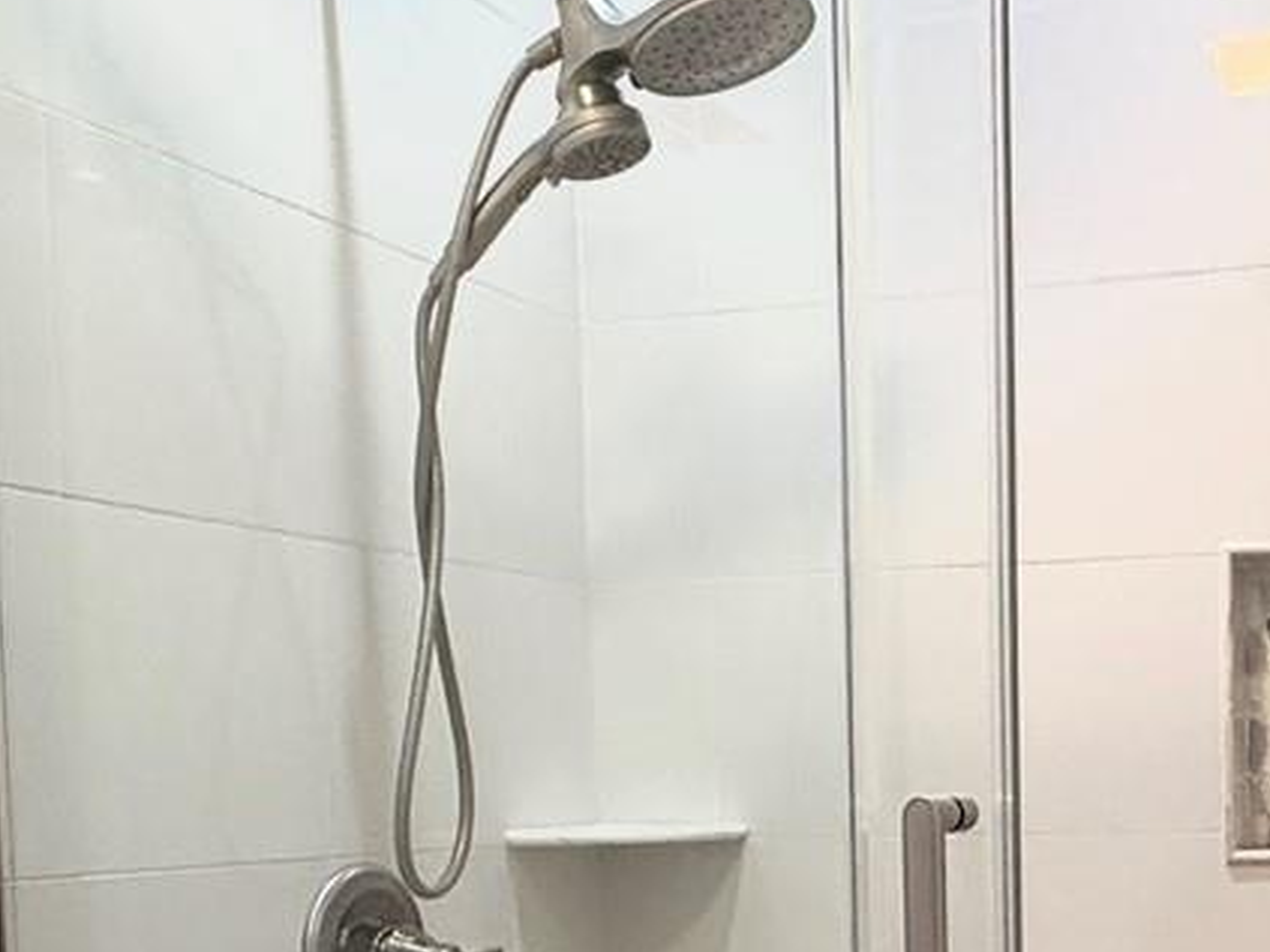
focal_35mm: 53
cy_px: 889
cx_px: 1147
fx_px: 1944
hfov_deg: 34.2
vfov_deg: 26.4
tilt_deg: -2.5
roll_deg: +1.0
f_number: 2.2
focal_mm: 2.22
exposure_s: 1/120
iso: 200
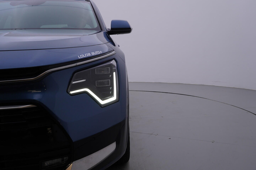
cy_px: 85
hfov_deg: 53.1
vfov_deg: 36.9
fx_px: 256
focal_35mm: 36
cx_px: 128
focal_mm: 24
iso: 125
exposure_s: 1/125
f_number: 5
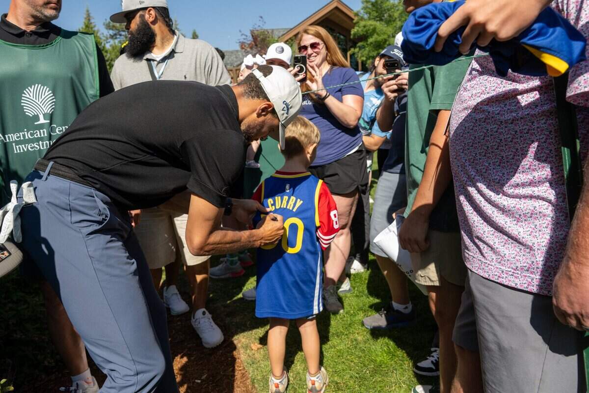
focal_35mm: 24
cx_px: 294
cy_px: 196
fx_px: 393
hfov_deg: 73.7
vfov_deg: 53.1
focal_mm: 24
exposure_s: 1/640
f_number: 5.6
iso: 200
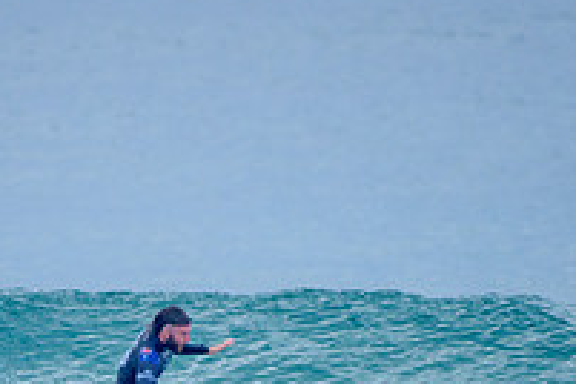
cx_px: 140
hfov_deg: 1.4
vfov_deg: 1.0
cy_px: 443
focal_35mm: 1440
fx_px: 23038
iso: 450
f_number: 5.6
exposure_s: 1/2000
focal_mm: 500
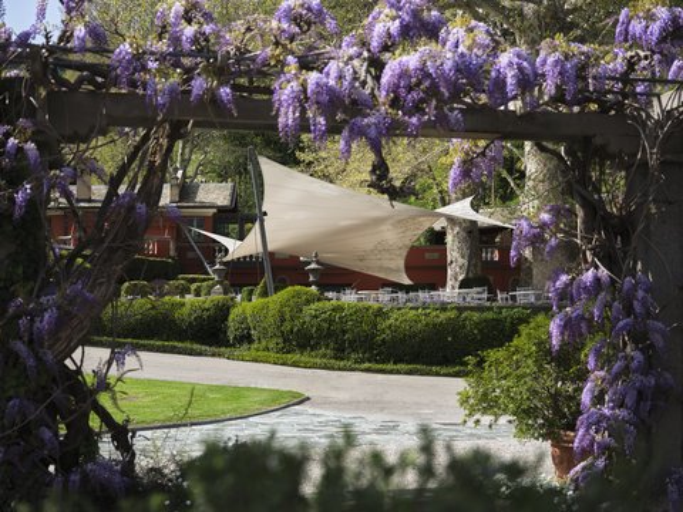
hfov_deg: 38.9
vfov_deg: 29.7
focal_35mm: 49
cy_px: 256
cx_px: 342
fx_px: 967
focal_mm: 62.4
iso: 400
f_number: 4
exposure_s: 1/2000
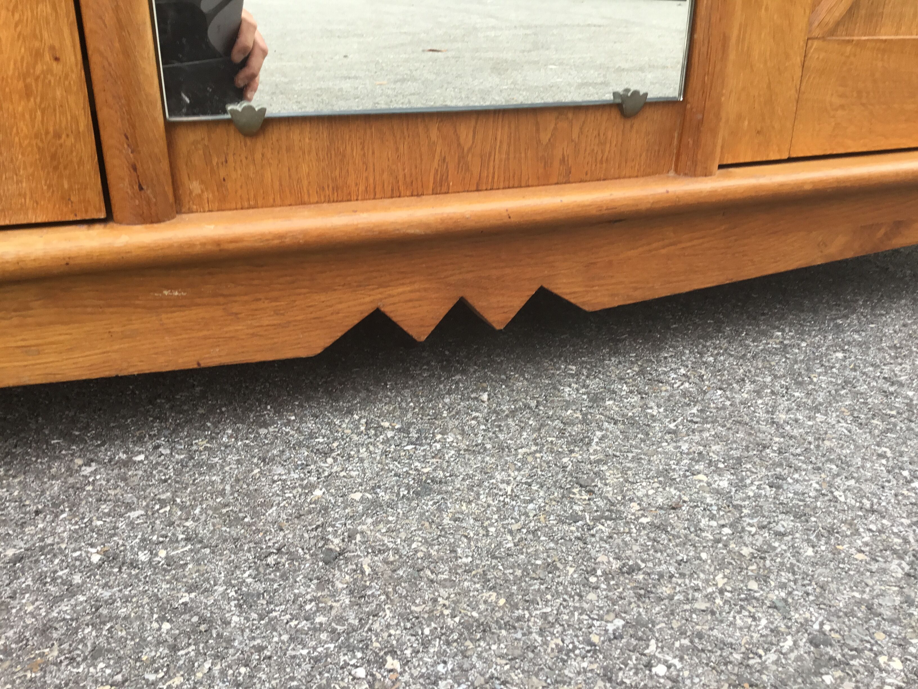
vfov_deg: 45.4
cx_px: 459
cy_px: 344
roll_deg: -2.7
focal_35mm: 31
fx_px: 822
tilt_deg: -22.1
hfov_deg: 58.4
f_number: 2.4
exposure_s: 1/50
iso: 32
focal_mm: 3.3
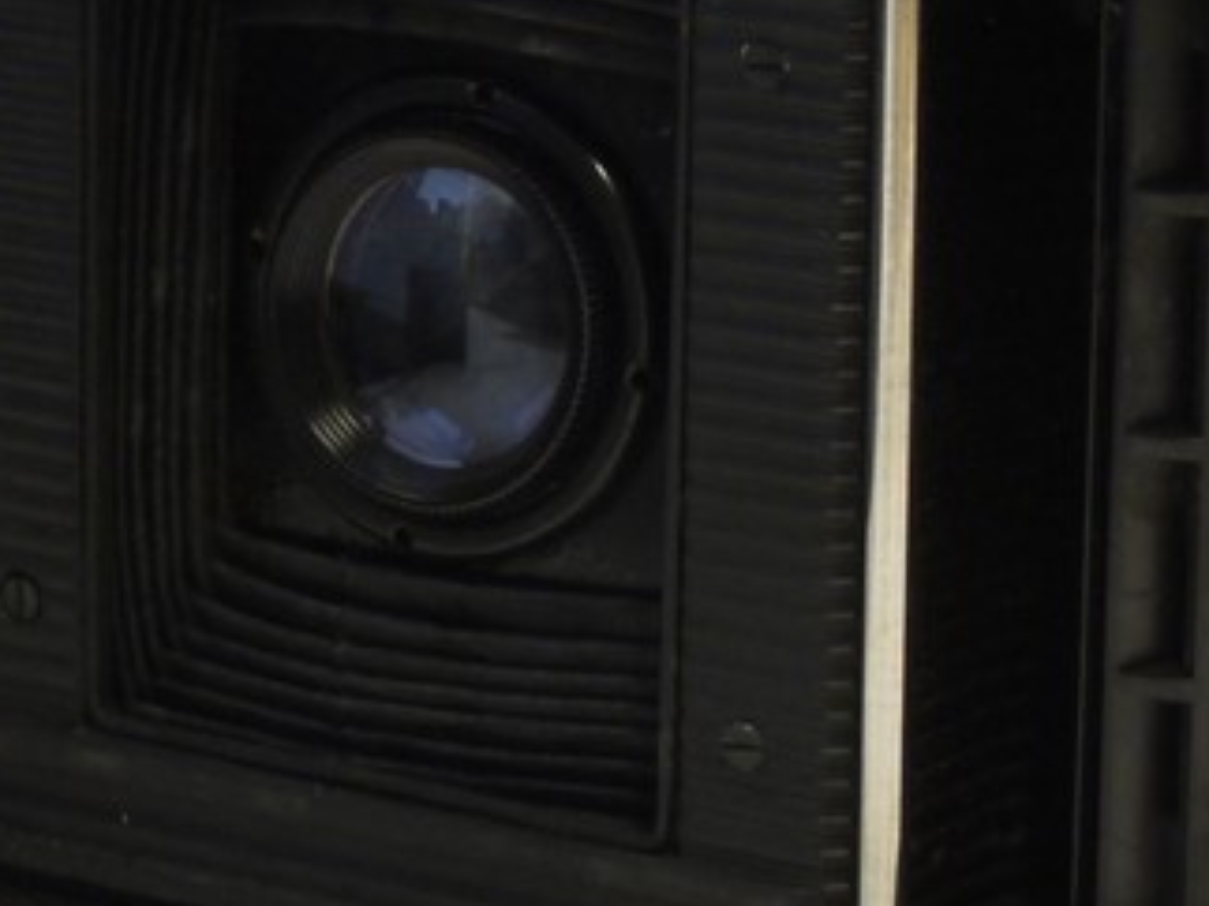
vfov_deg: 6.7
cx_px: -198
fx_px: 7786
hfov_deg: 8.8
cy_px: 356
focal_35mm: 223
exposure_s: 1/10
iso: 400
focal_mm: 30
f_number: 9
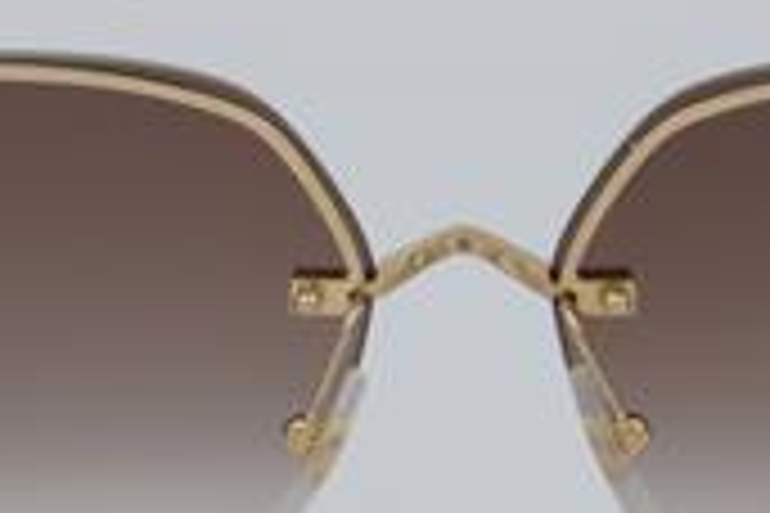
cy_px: 333
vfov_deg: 7.8
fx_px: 3743
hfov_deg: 11.7
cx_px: 468
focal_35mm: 175
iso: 100
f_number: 32
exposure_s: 1/4
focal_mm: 50
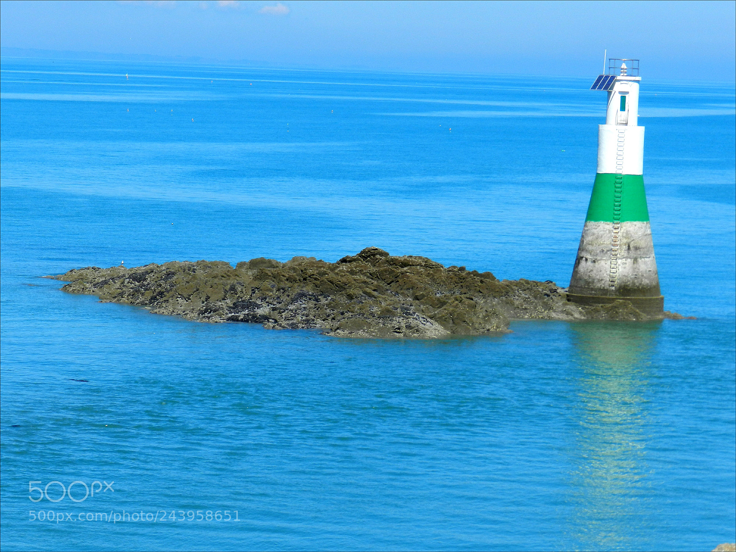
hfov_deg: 12.3
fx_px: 3402
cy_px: 276
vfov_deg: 9.3
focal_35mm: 160
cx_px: 368
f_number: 5.3
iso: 160
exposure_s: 1/1000
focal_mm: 28.4
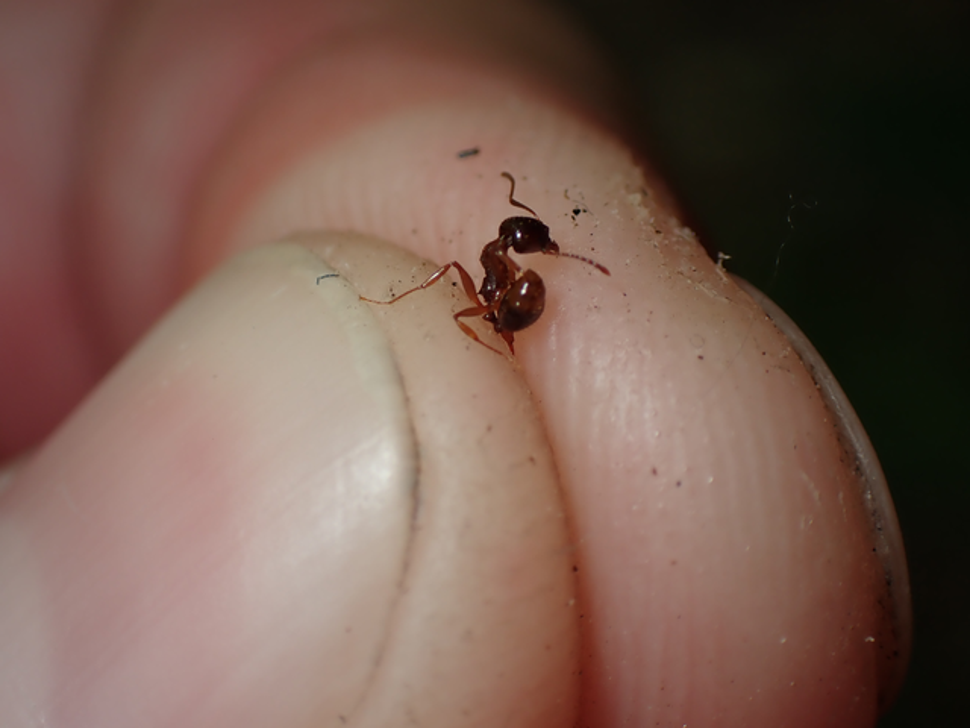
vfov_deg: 19.1
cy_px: 364
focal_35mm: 77
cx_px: 485
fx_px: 2158
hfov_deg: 25.3
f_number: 4.1
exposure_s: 1/80
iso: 100
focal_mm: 13.65
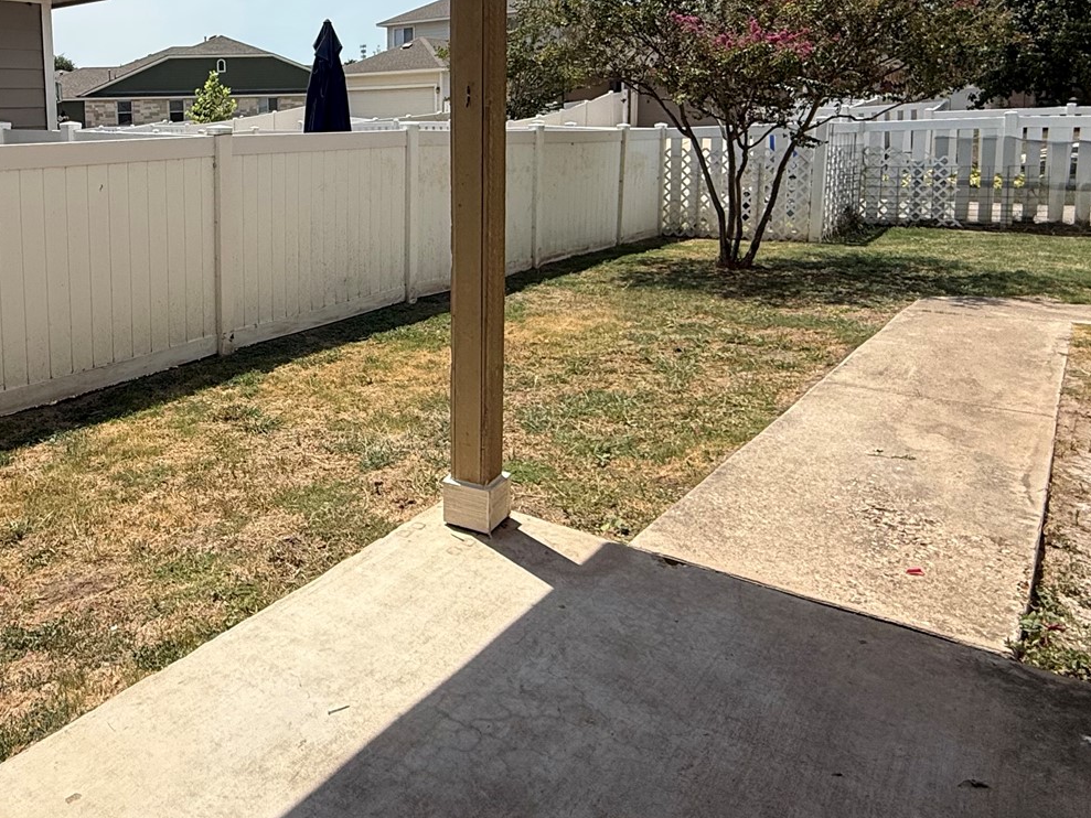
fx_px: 914
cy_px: 227
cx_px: 292
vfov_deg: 46.9
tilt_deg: -6.6
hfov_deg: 58.9
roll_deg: +1.2
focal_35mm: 29
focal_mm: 2.22
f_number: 2.2
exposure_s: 1/3125
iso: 50
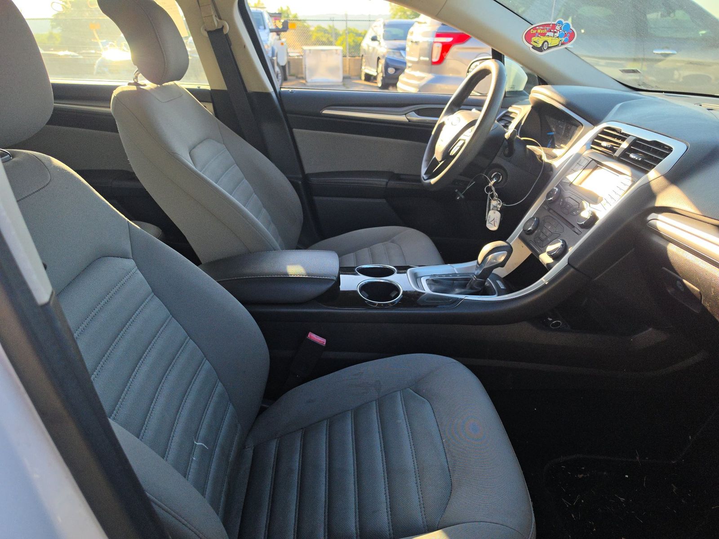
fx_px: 478
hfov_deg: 73.9
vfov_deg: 58.9
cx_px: 360
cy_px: 270
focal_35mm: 23
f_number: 1.4
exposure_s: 1/1972
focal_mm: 6.5
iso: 63
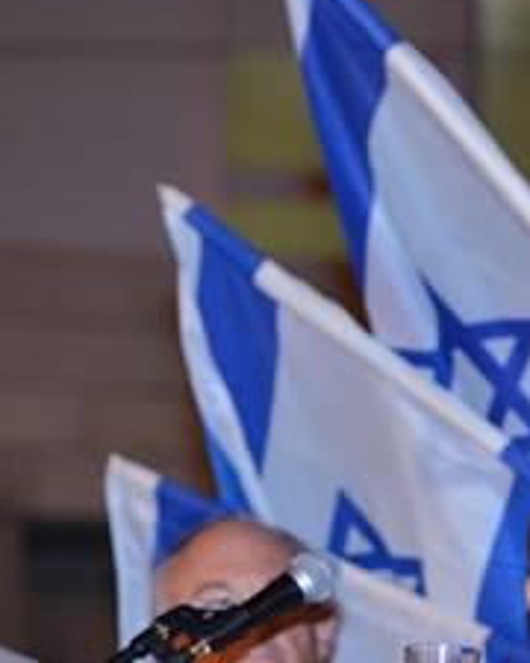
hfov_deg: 5.6
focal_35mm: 270
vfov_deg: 7.1
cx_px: 908
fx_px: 5294
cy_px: 663
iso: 2000
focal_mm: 90
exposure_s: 1/250
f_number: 2.8
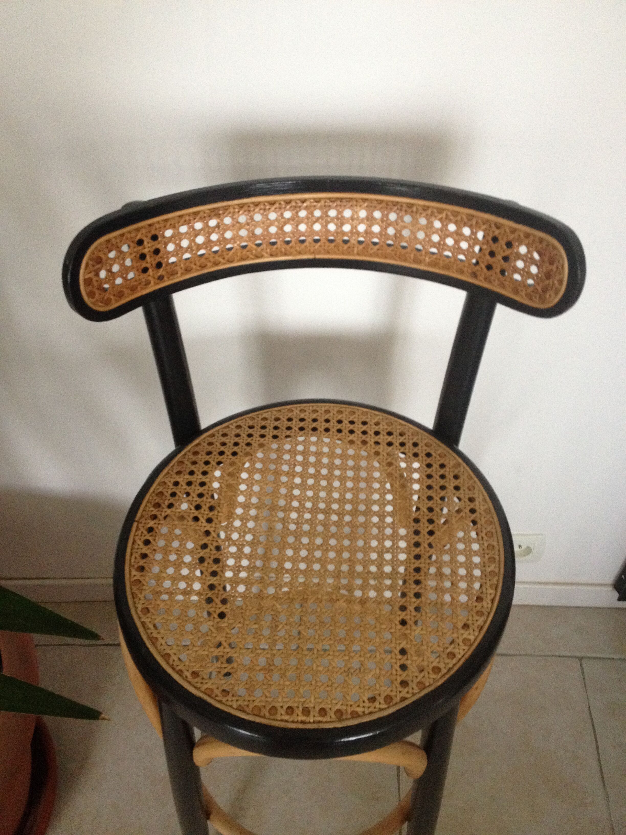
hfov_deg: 40.7
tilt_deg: -47.6
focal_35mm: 35
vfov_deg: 52.6
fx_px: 844
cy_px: 418
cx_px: 313
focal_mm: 4.28
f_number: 2.4
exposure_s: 1/20
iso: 320
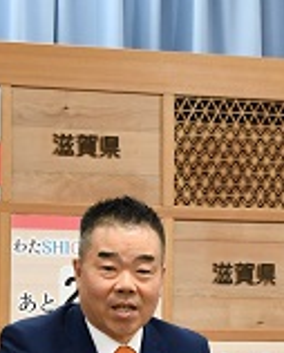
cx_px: 467
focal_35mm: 222
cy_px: 294
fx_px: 2326
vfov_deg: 8.7
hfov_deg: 6.9
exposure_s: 1/125
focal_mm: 50
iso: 1600
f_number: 4.8
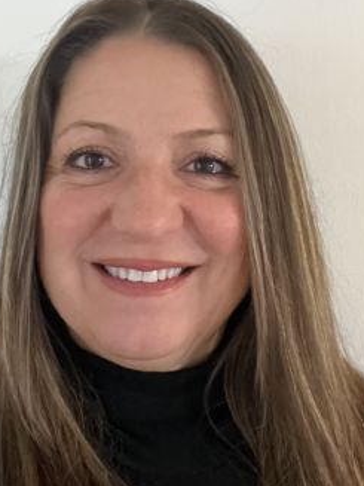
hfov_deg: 26.5
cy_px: 247
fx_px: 772
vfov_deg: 34.9
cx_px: 171
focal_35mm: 55
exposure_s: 1/17
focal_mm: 2.71
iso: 1000
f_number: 2.2
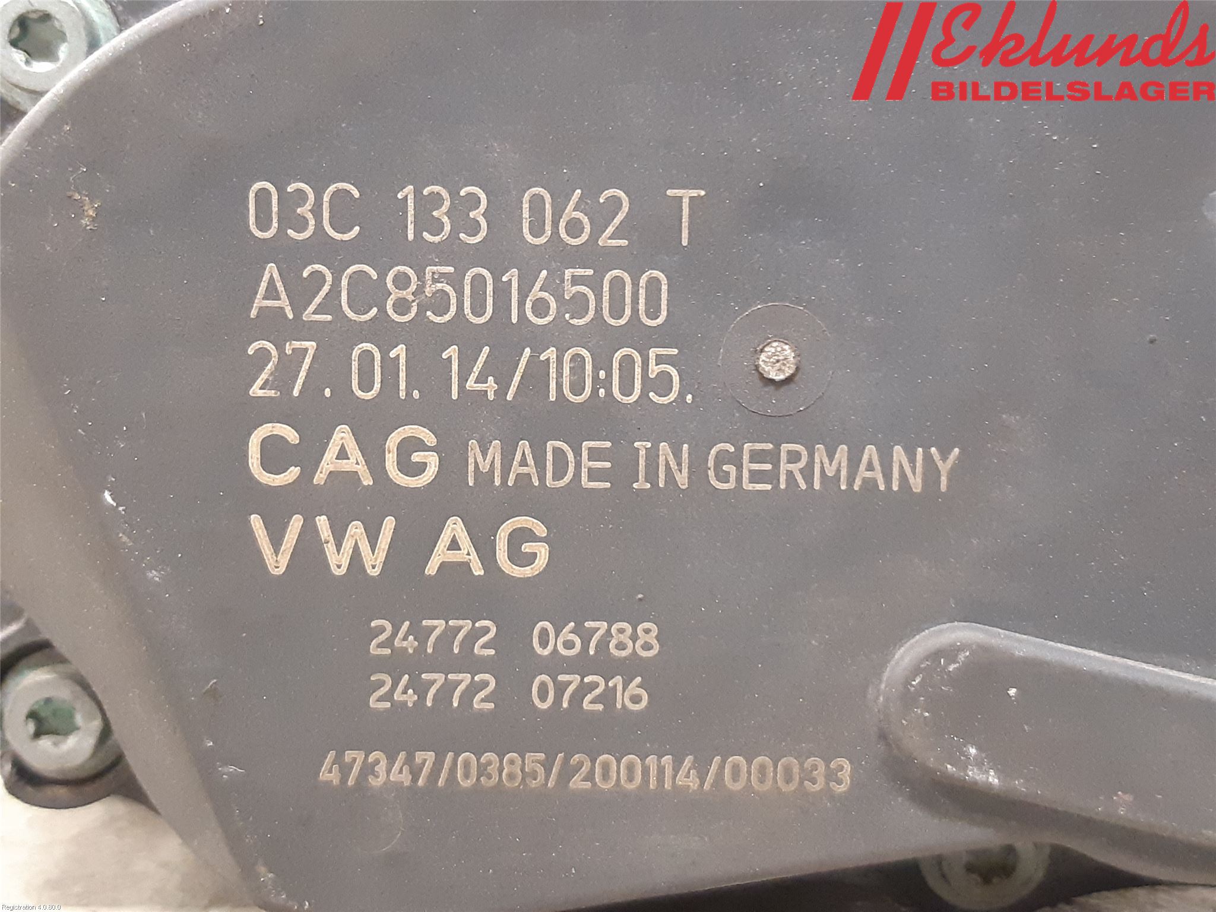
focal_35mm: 26
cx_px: 608
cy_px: 456
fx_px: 913
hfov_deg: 67.3
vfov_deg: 53.1
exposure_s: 1/25
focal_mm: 3.93
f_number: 1.7
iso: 400
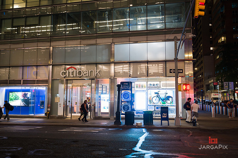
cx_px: 119
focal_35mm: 31
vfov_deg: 42.4
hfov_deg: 60.4
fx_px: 204
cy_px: 79
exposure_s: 1/40
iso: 800
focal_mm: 30.5
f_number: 3.2
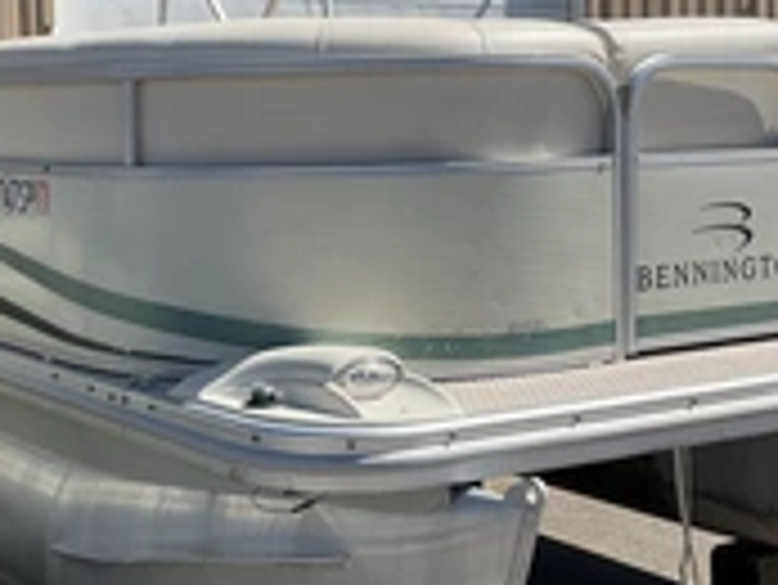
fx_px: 1507
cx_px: 333
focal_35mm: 67
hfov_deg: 28.9
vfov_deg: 21.9
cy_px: 220
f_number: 1.8
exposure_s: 1/2058
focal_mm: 3
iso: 25
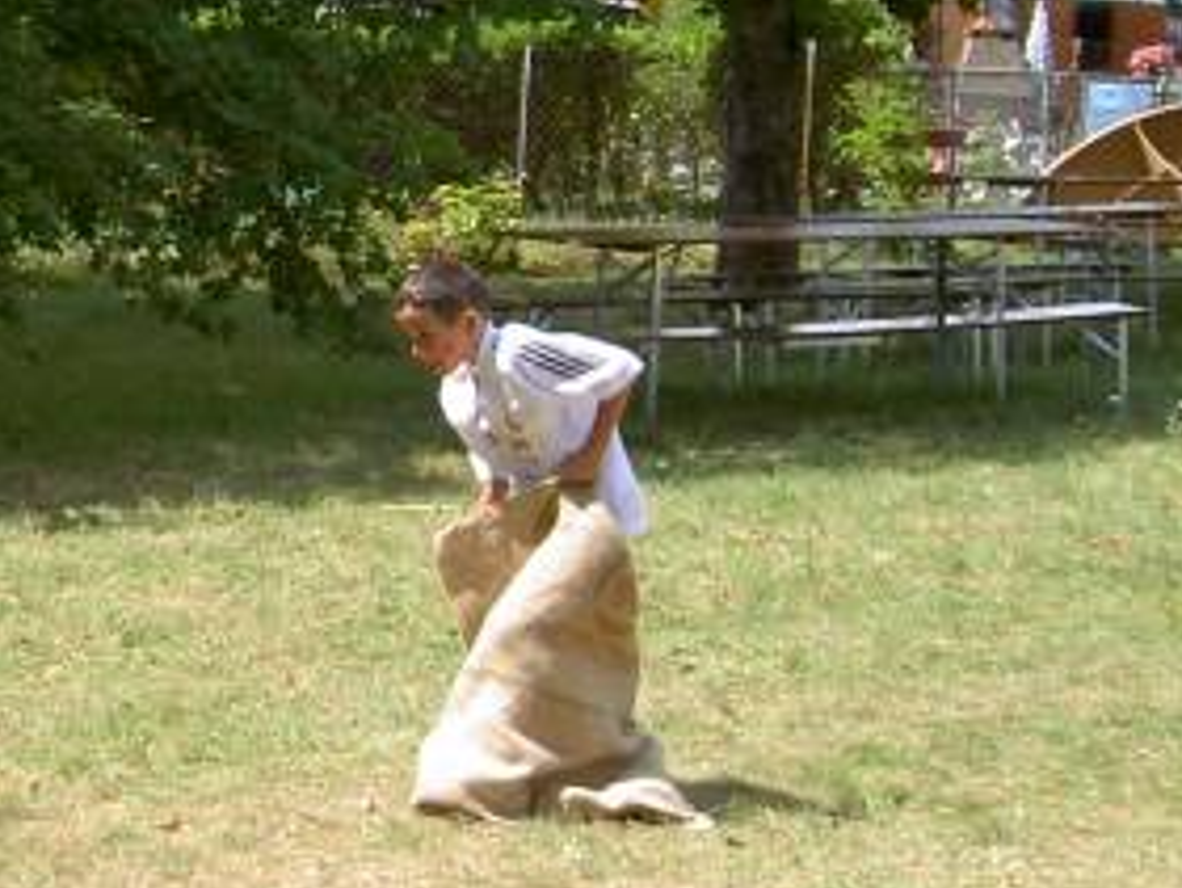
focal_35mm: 111
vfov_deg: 13.3
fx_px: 3792
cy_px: 383
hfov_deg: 17.2
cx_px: -80
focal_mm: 8
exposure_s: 1/200
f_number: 4.7
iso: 100
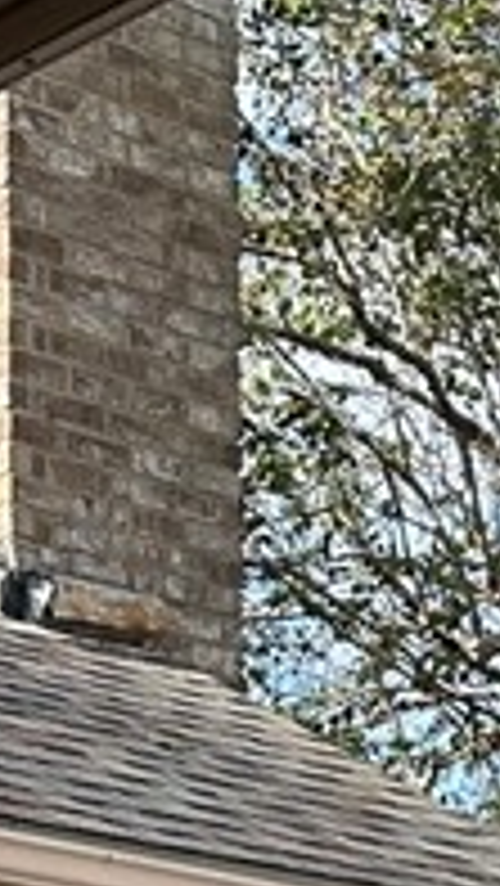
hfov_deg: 8.5
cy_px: 1552
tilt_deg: +0.2
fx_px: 3201
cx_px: -505
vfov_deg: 14.1
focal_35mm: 136
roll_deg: +0.3
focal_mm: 6.86
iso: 80
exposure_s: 1/1495
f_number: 1.78
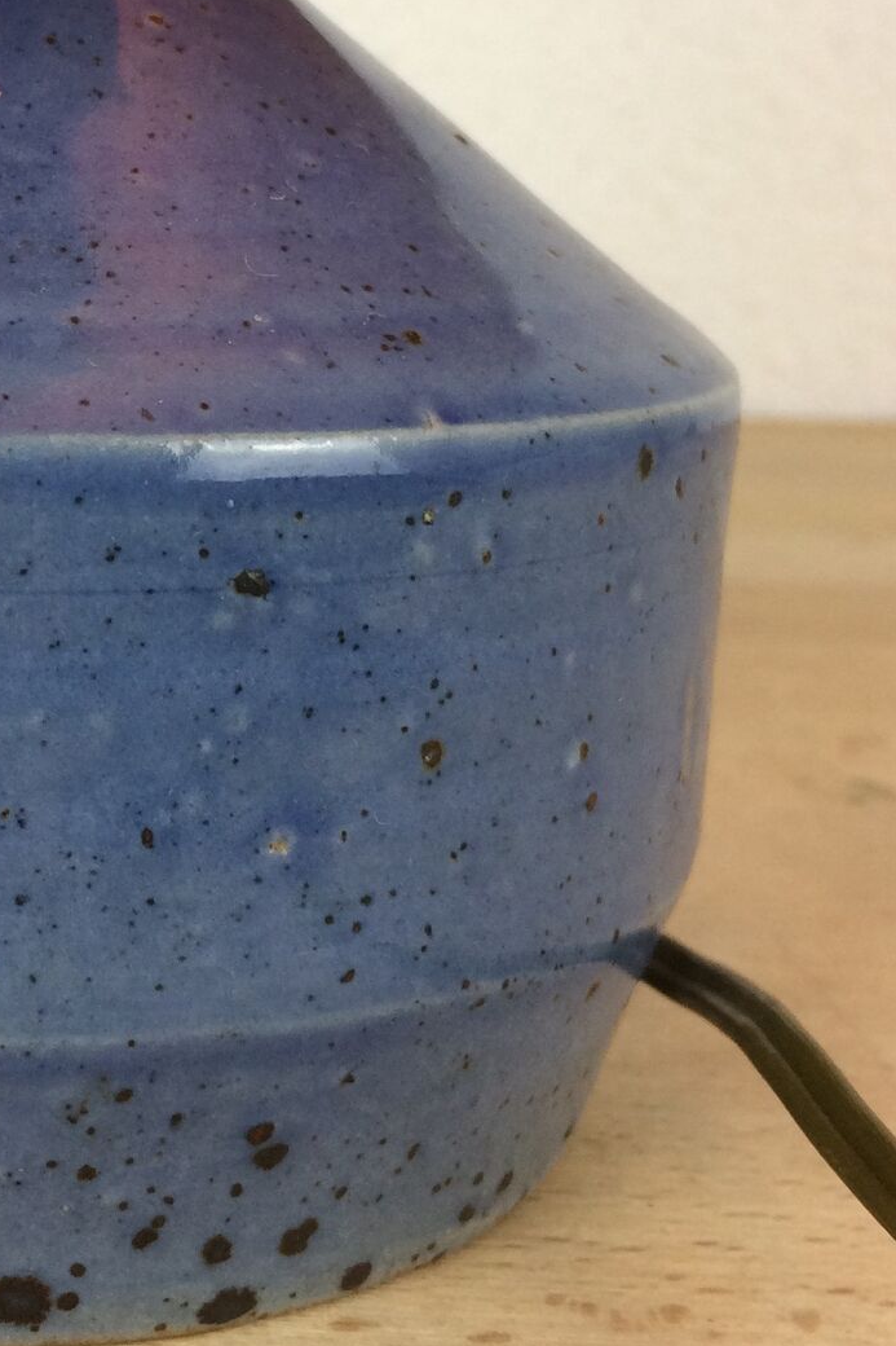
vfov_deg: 34.3
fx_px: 2166
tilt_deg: -10.3
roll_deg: -0.4
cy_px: 480
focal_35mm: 58
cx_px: -16
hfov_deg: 22.4
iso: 64
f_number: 2.2
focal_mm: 4.15
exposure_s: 1/100
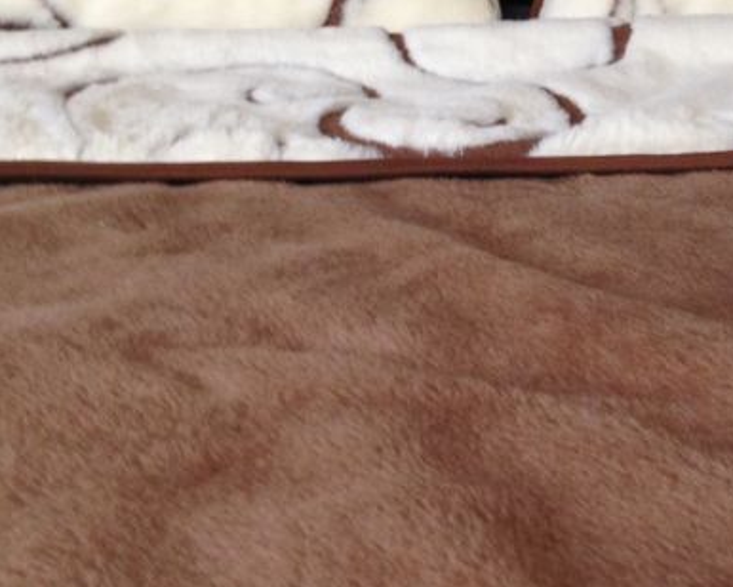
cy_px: 356
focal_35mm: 67
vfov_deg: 22.8
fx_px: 1453
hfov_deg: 28.0
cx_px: 514
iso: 160
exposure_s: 1/20
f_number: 2.4
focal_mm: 4.13
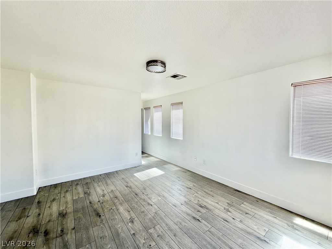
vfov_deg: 85.7
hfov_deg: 102.1
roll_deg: -0.1
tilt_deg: -2.1
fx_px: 134
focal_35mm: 14
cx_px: 166
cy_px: 124
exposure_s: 1/168
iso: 40
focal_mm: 2.22
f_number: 2.2
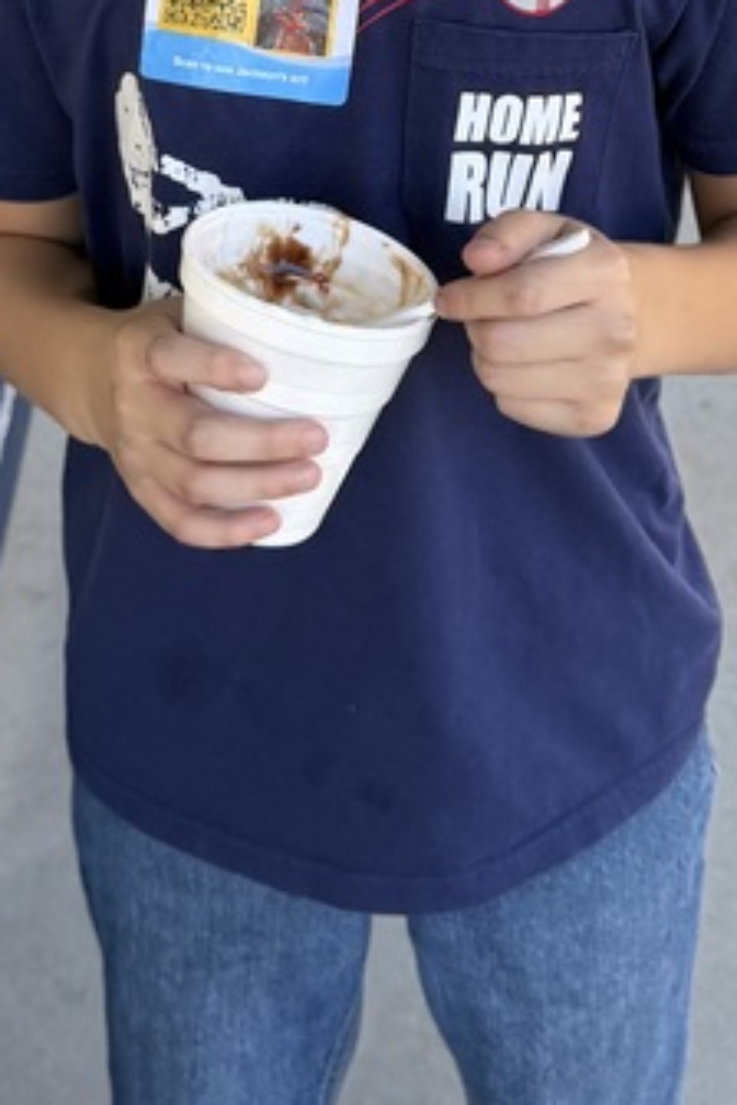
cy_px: -141
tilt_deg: -20.5
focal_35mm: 76
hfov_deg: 17.9
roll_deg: +3.9
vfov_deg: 24.6
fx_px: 2334
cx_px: 342
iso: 100
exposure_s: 1/931
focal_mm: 6.76
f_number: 1.78
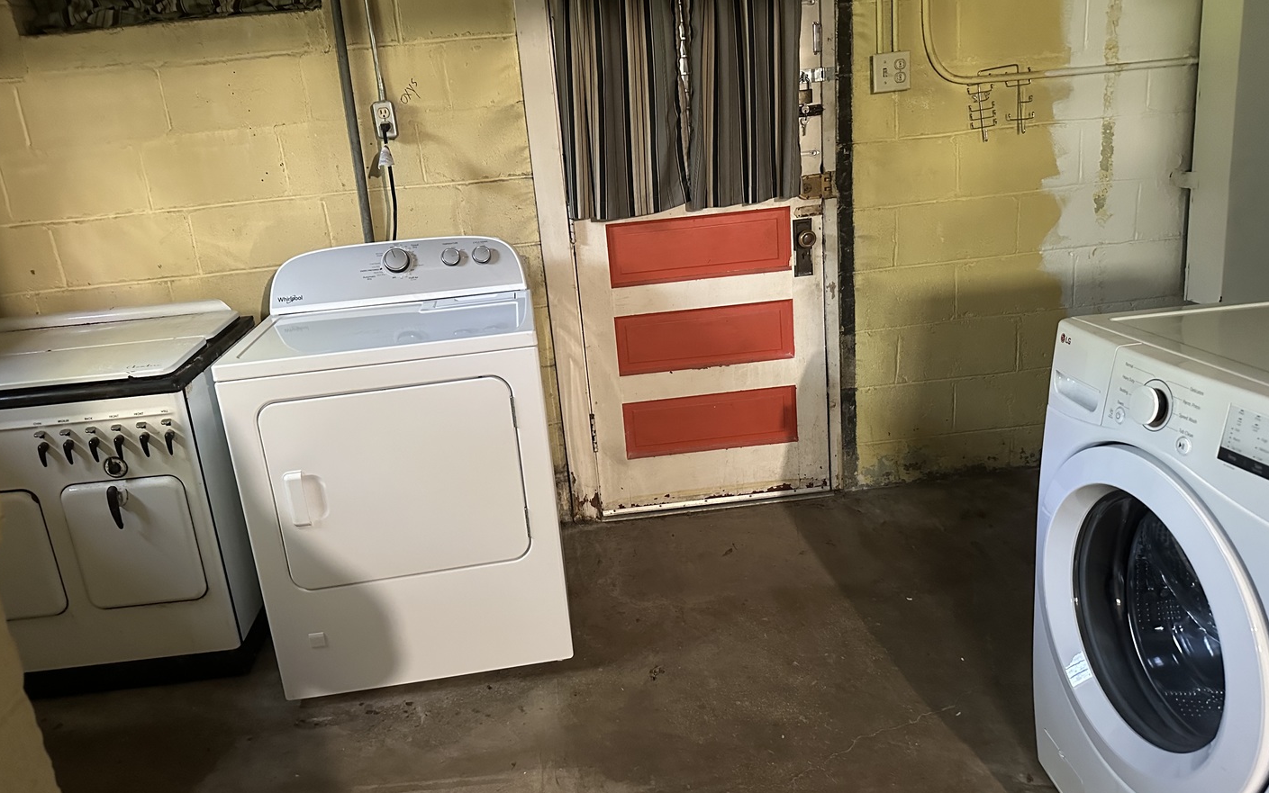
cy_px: 370
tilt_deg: -16.5
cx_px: 624
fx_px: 899
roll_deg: +5.1
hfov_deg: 70.4
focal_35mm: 26
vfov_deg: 47.6
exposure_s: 1/40
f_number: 1.78
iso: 800
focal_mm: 6.86
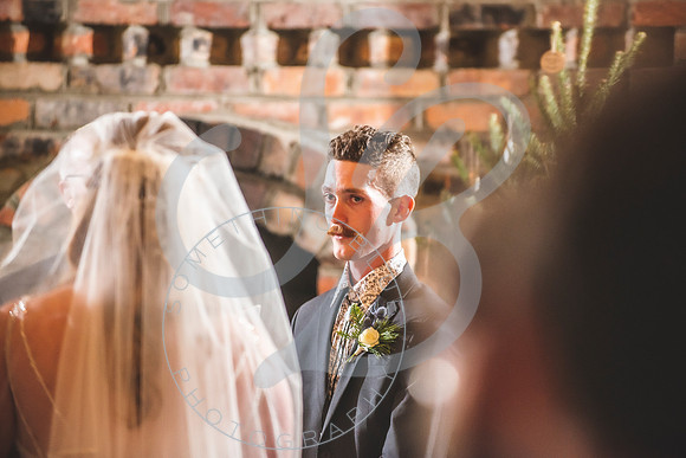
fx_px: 4341
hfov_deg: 9.0
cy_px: 211
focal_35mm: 228
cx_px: 380
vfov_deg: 6.0
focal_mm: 200
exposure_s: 1/200
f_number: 2.8
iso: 1000
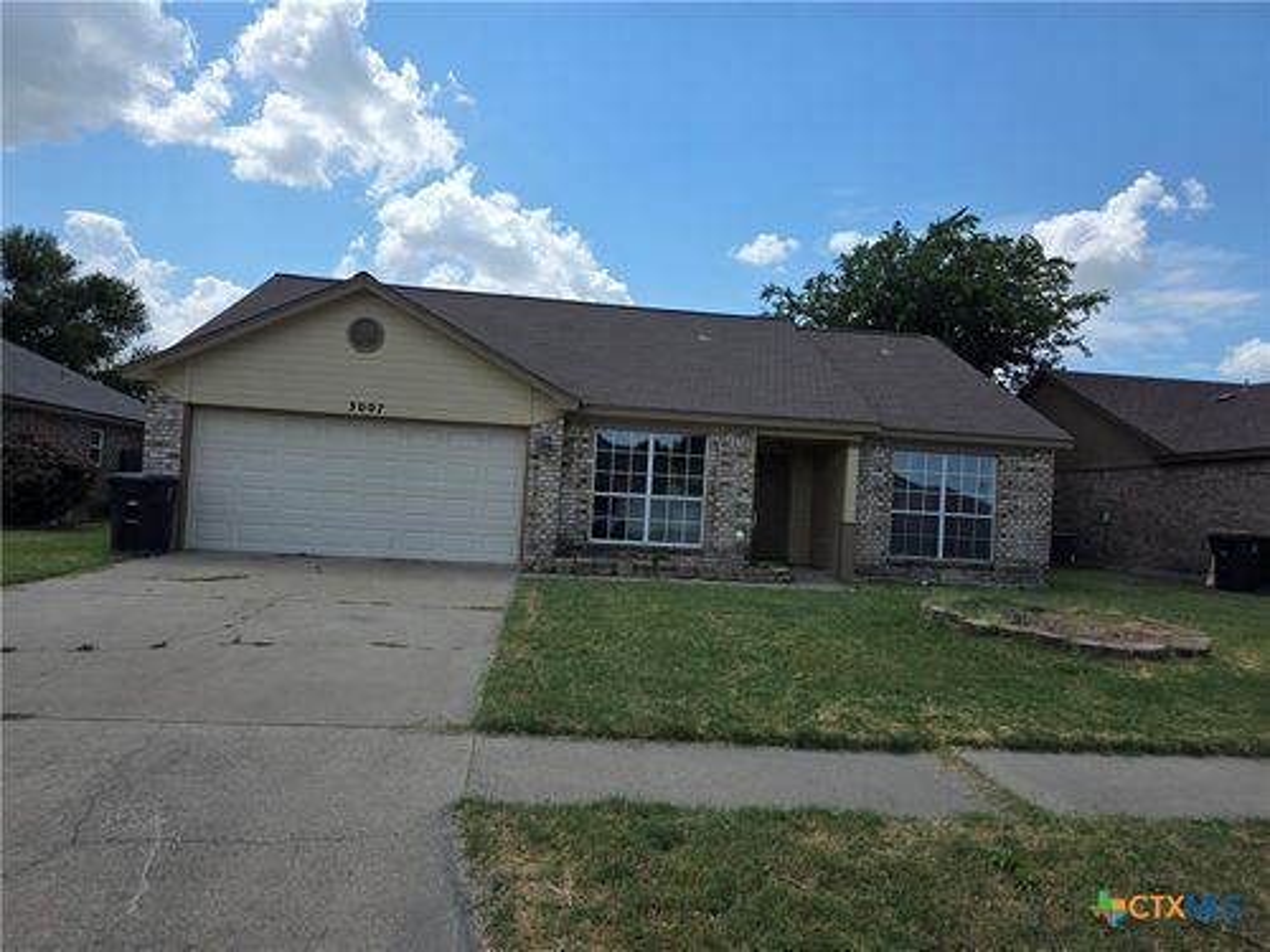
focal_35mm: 23
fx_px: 844
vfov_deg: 58.9
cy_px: 476
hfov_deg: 73.9
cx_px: 635
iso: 80
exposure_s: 1/6574
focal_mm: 6.3
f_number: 1.7
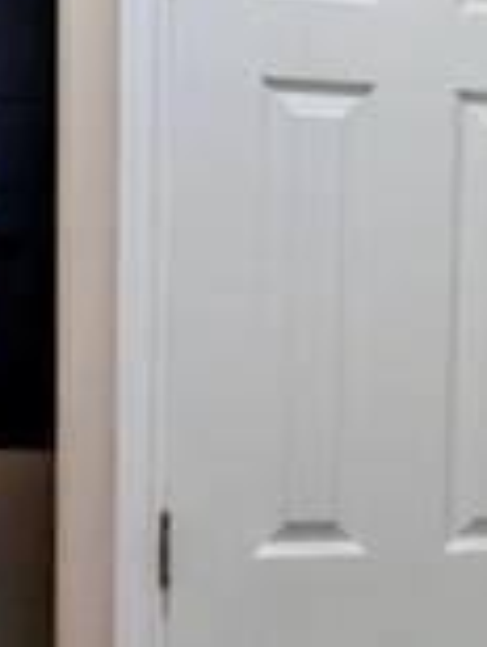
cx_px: 550
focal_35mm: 60
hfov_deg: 22.9
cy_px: 361
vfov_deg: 32.1
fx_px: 1122
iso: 49
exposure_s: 1/167
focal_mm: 2.02
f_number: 1.7
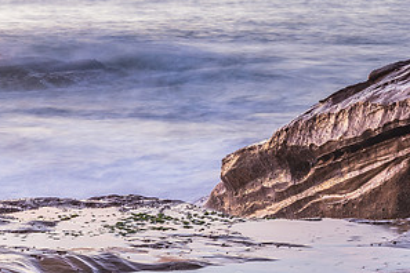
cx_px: 324
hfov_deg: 14.4
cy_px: 37
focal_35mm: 142
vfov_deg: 9.6
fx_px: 1617
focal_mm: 48
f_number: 11
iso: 50
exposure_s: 4
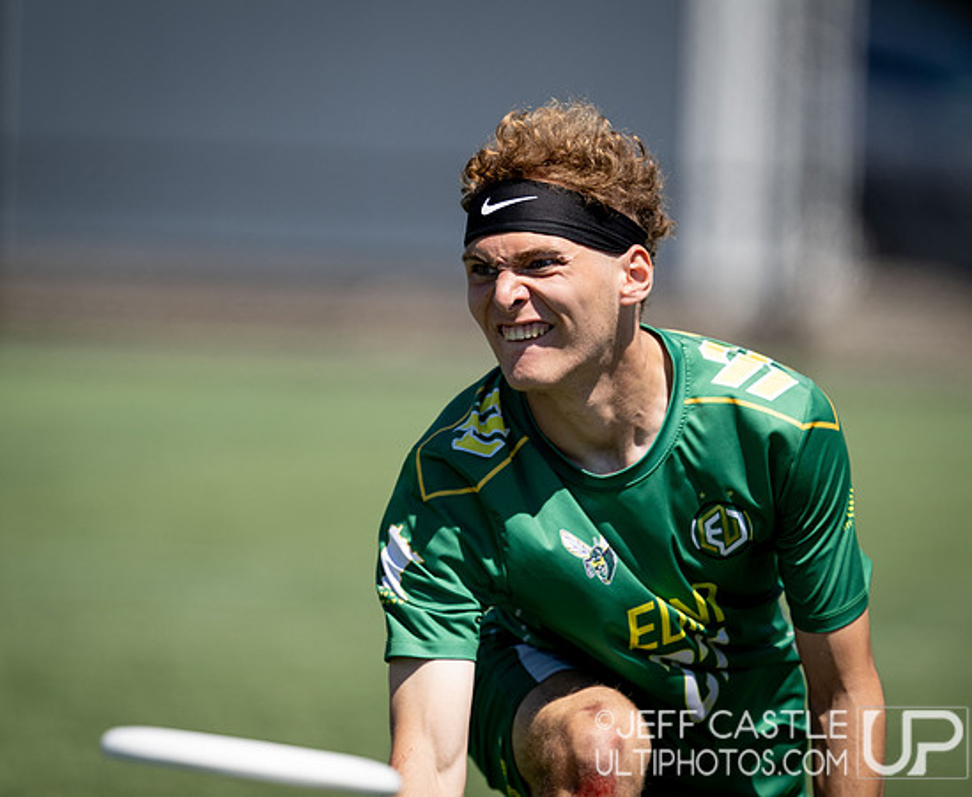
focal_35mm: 552
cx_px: 570
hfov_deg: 3.5
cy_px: 316
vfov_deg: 2.8
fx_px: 16029
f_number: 2.8
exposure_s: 1/2000
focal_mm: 400
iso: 100
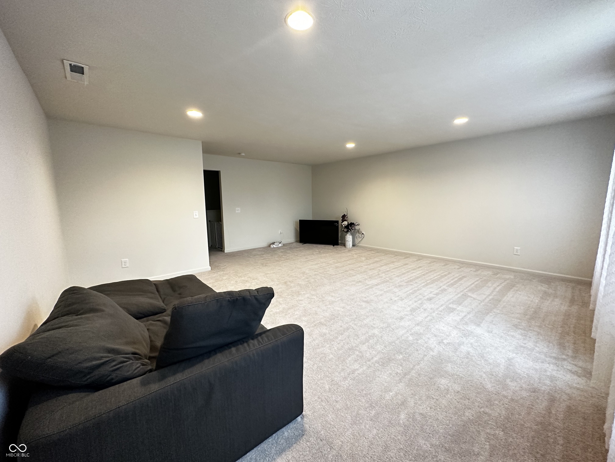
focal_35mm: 14
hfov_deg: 102.1
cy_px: 231
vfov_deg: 85.7
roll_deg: +0.8
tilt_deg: -7.4
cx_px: 308
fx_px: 249
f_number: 2.2
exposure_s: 1/60
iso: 400
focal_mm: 2.22
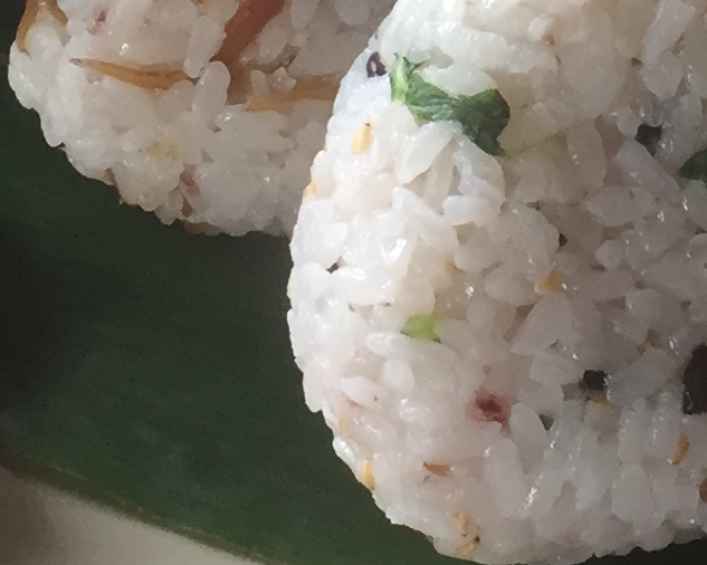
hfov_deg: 13.0
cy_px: -170
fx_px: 3054
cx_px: 703
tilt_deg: -45.1
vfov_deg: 10.3
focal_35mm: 146
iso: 32
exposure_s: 1/30
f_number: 2.2
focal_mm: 4.15
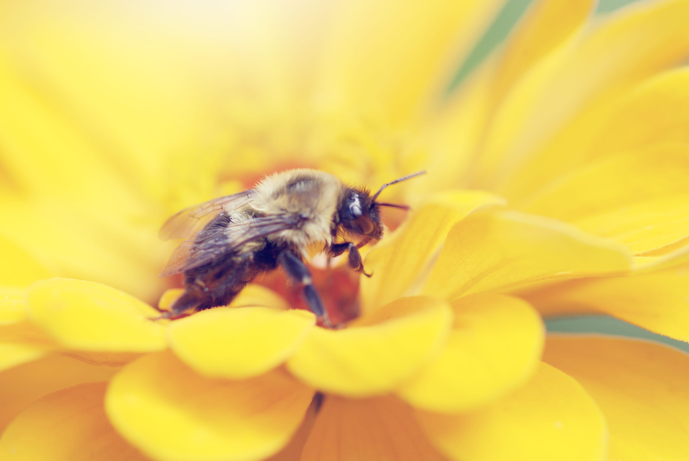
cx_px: 344
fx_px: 2874
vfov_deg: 9.2
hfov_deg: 13.7
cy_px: 230
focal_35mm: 150
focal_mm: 100
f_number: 4
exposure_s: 1/200
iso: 100
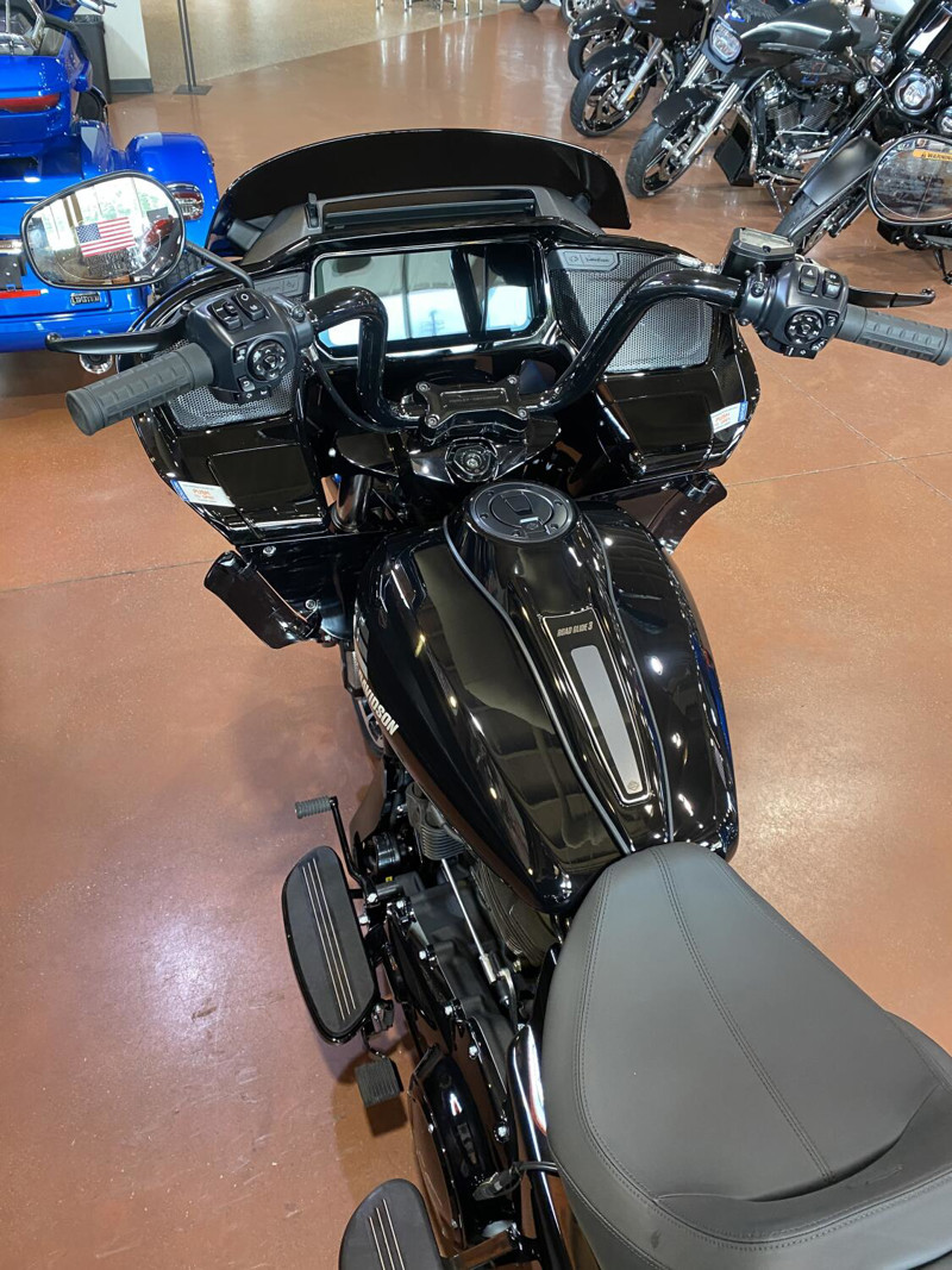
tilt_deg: -38.0
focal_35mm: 26
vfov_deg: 67.3
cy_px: 635
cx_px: 476
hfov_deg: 53.1
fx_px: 954
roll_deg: -3.7
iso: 250
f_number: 1.8
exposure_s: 1/60
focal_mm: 4.25
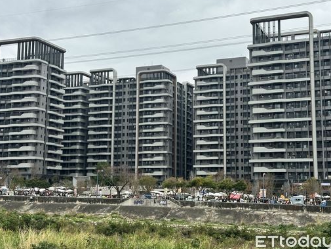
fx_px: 545
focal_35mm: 57
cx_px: 178
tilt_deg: +8.8
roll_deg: -0.8
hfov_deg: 33.8
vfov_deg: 25.6
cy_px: 107
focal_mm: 6.86
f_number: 1.78
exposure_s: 1/2160
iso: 64
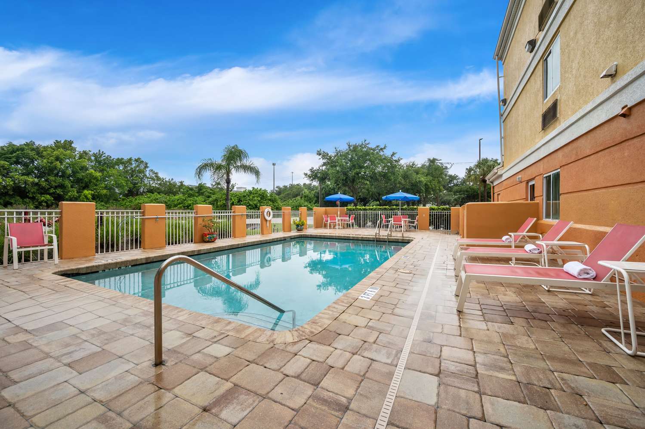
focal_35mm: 14
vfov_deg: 81.1
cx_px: 322
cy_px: 214
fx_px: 251
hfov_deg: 104.3
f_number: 8
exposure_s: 1/500
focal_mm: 14
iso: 320
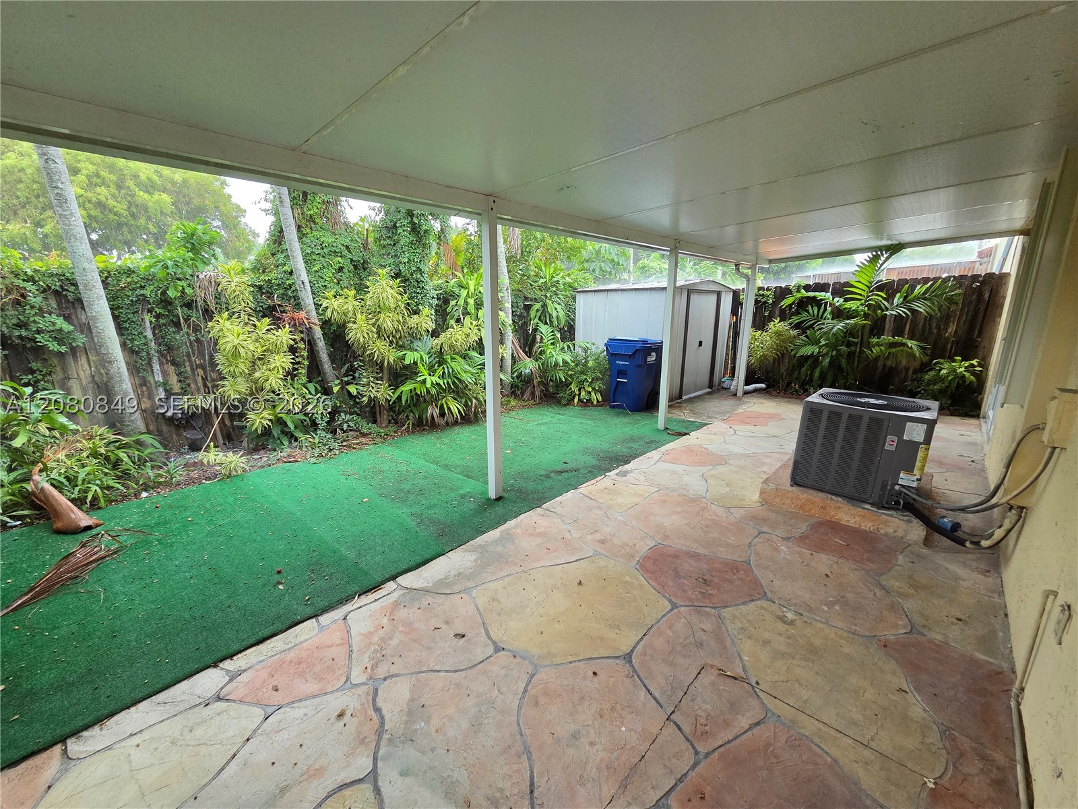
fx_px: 405
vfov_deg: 89.9
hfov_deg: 106.2
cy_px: 404
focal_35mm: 13
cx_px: 539
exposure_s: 1/120
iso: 250
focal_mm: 2.2
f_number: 2.2
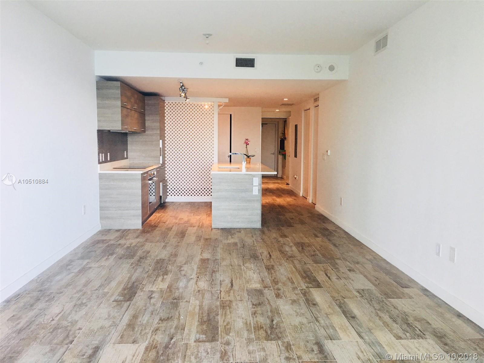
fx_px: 405
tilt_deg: -5.2
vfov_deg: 48.2
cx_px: 242
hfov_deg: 61.7
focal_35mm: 29
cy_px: 182
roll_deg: -1.5
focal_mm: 4.15
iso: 32
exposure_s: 1/30
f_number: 2.2
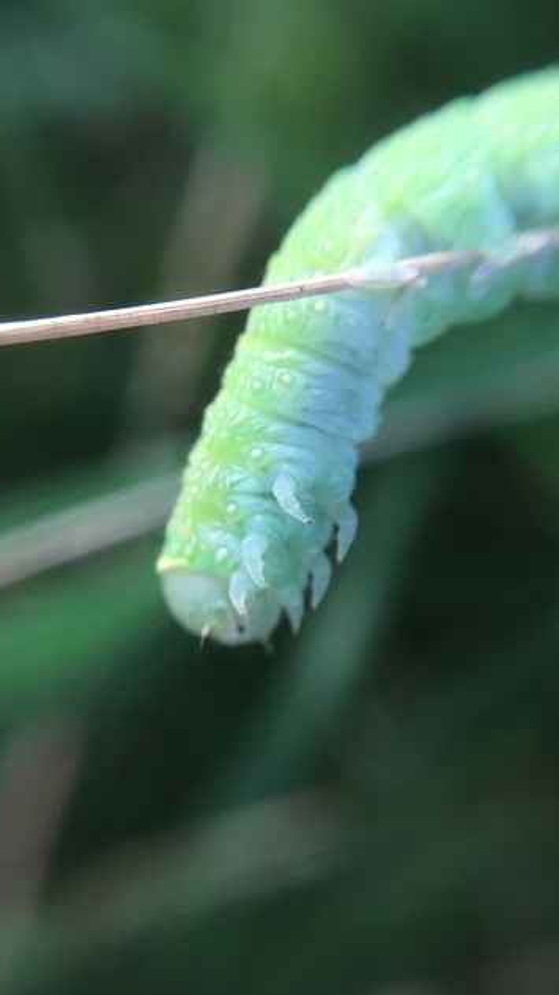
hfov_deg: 36.6
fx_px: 844
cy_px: 502
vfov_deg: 61.0
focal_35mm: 32
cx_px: 265
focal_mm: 4.15
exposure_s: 1/33
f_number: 2.2
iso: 25
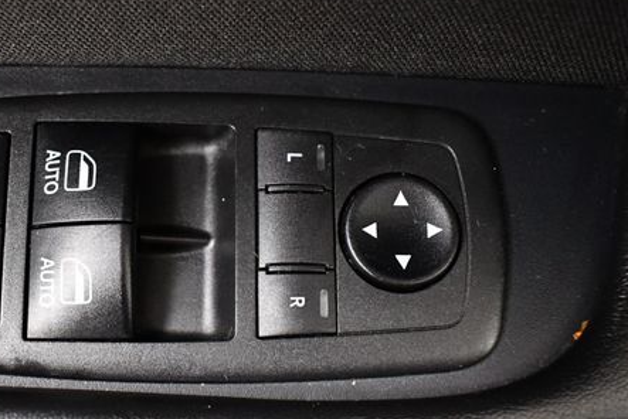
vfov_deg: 26.0
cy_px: 238
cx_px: 186
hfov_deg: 37.5
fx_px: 908
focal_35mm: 52
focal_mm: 18
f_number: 3.5
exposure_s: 1/60
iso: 4000
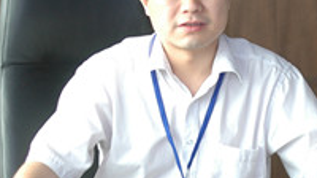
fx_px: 1646
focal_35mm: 196
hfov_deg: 11.0
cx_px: 192
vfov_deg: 6.2
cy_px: 82
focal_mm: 50
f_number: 2.5
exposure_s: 1/40
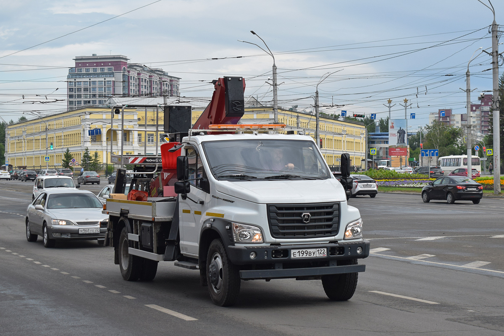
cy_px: 168
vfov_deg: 21.6
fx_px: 882
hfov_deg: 31.9
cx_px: 252
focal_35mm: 63
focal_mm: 42
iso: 400
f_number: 6.3
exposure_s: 1/800
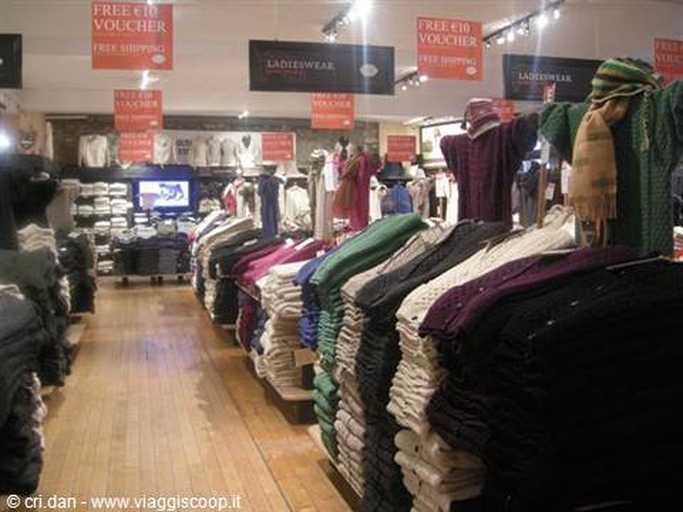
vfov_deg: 39.7
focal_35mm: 36
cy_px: 256
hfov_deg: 51.4
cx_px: 342
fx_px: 710
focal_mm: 7.5
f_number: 2.7
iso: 400
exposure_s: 1/21.4
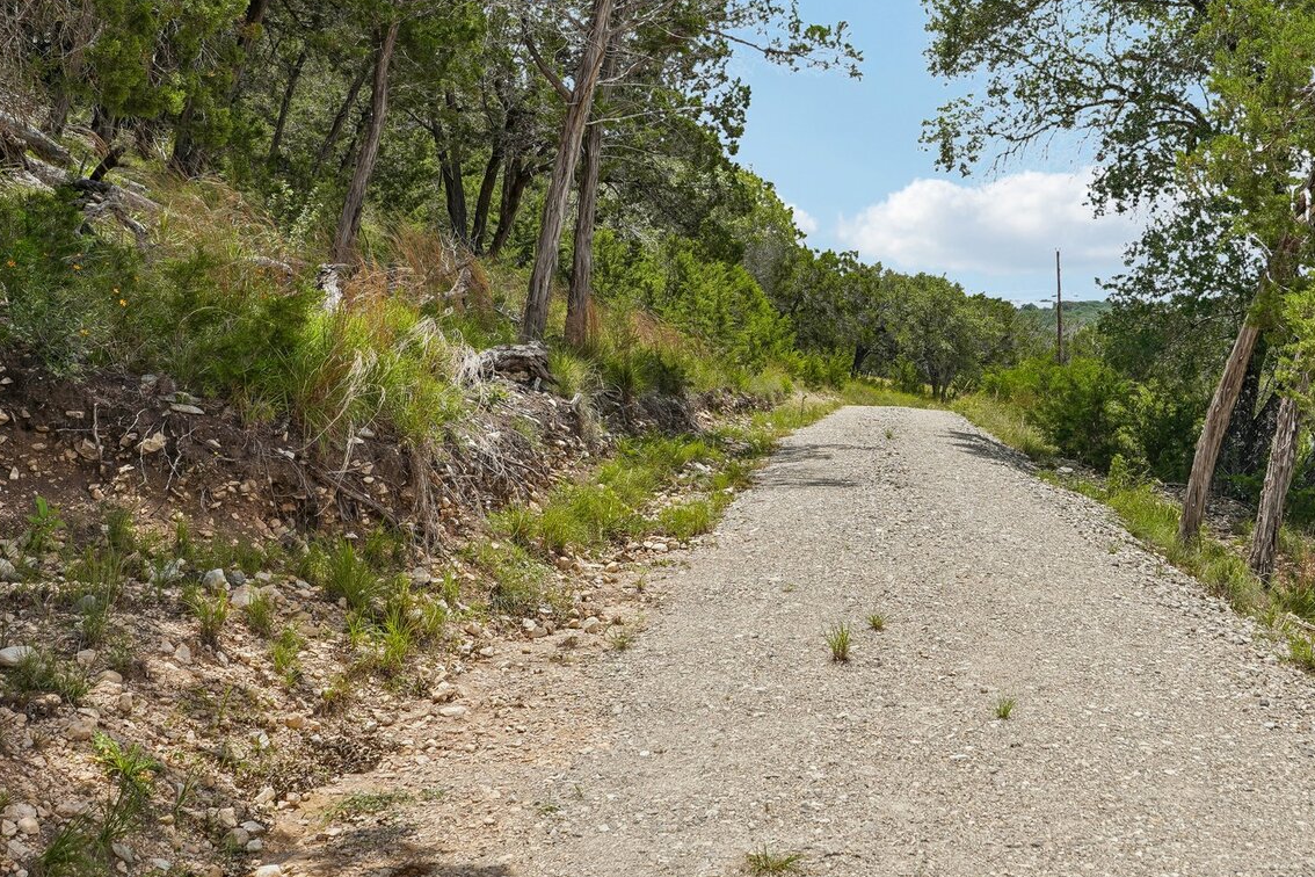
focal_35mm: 50
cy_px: 295
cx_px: 874
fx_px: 1826
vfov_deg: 26.8
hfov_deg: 39.1
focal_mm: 35
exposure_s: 1/250
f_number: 8
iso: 100
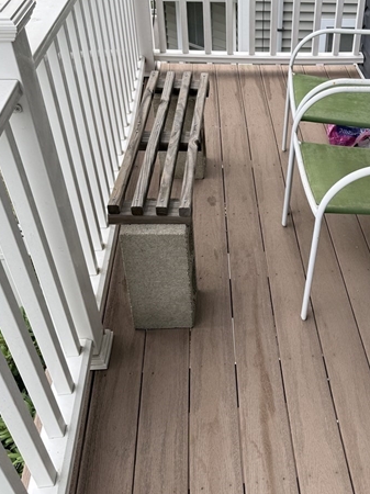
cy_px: 232
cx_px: 311
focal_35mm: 41
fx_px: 585
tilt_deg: -37.5
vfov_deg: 45.8
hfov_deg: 33.8
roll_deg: -4.9
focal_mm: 6.76
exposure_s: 1/159
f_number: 1.78
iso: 64
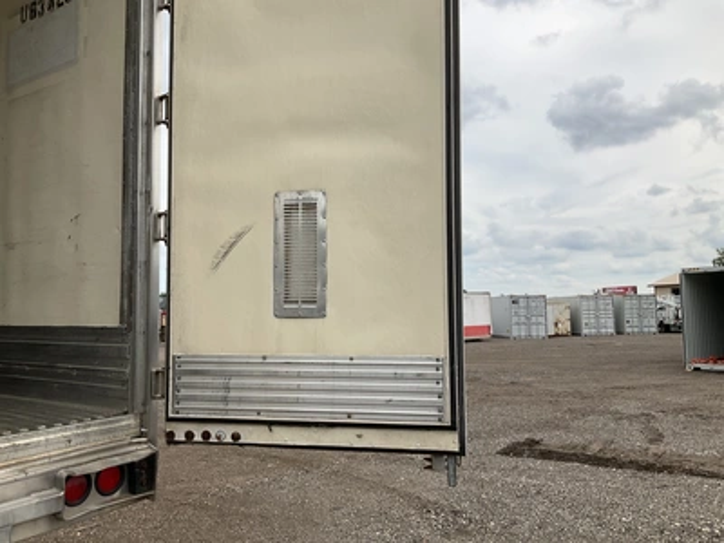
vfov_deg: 48.2
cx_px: 362
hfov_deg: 61.7
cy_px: 272
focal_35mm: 29
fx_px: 607
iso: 25
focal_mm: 3
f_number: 1.8
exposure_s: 1/1984
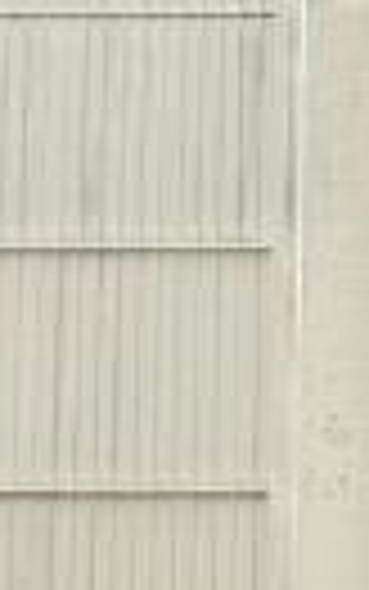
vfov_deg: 17.7
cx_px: 518
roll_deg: +1.0
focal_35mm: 116
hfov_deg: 11.0
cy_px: 72
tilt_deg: +9.0
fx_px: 1864
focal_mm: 2.22
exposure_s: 1/208
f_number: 2.2
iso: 40
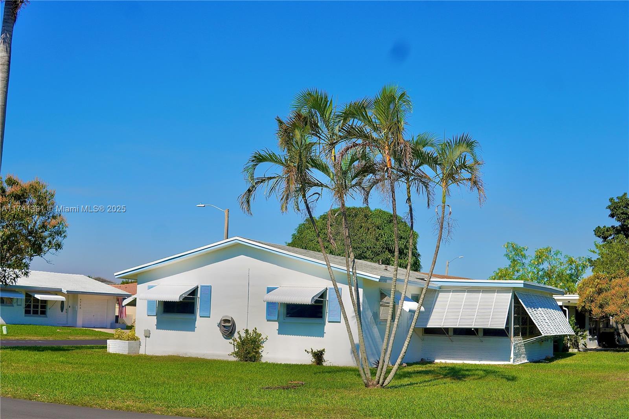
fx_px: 786
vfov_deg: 29.9
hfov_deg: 43.6
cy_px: 210
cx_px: 314
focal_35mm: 45
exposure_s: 1/1600
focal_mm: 30
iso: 100
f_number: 5
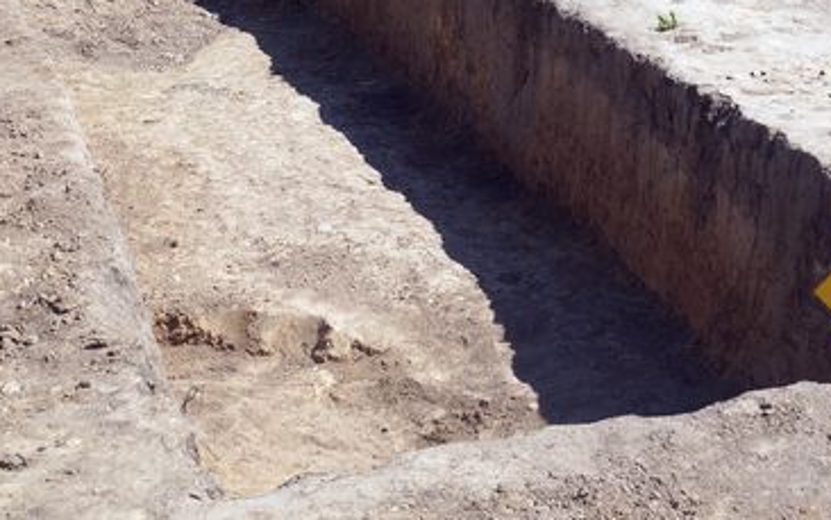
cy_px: -1
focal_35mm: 76
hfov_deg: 26.6
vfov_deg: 16.8
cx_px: 677
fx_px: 1722
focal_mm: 26
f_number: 8
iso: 100
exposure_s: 1/320
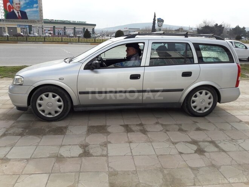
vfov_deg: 49.7
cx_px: 124
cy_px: 94
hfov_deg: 63.4
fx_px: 201
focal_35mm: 28
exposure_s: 1/1188
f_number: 1.9
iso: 40
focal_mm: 3.7
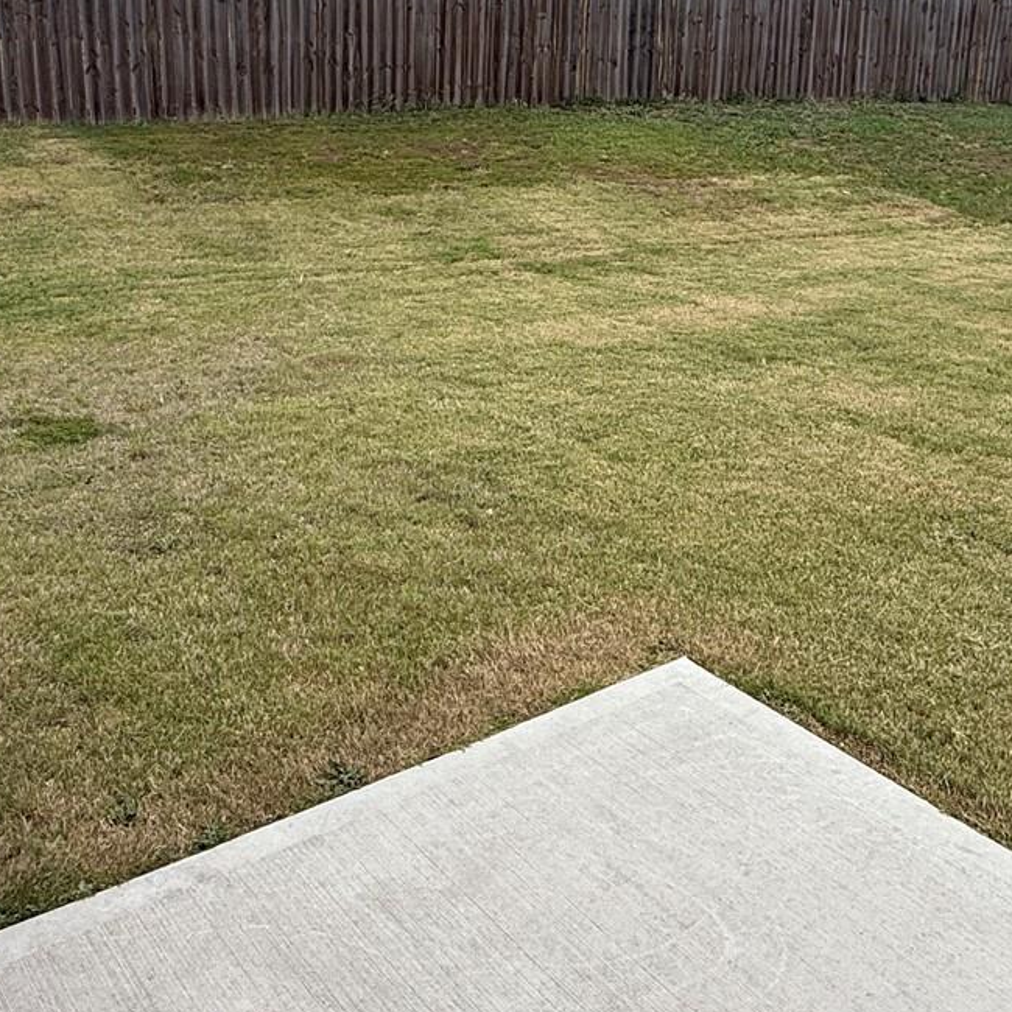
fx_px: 1290
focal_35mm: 39
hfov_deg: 42.5
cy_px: 336
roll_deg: -1.0
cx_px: 627
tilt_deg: -12.5
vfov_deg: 42.3
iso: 50
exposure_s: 1/1087
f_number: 2.2
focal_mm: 2.22
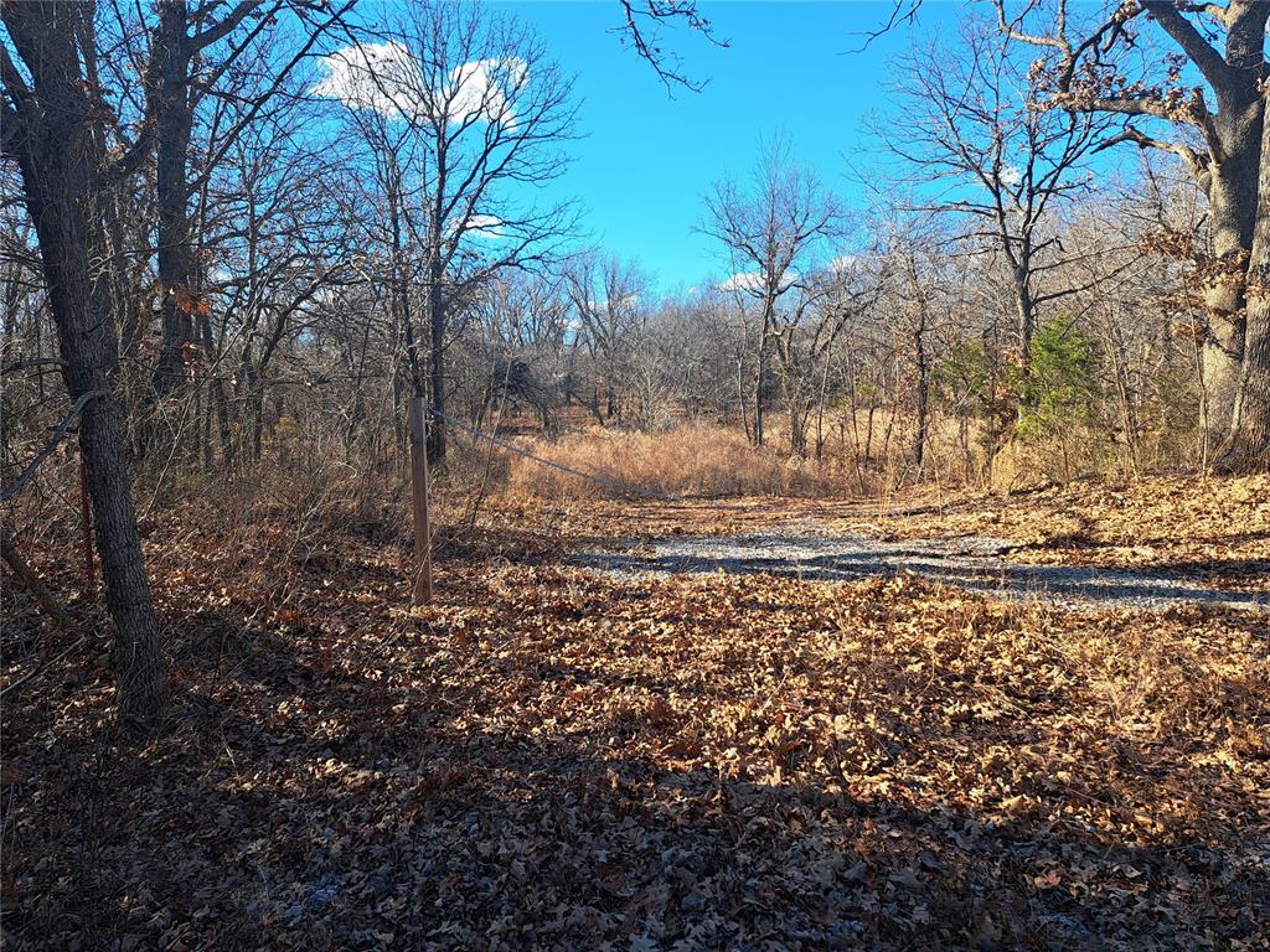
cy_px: 476
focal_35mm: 24
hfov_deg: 71.6
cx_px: 635
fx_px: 881
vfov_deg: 56.8
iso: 50
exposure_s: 1/444
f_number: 1.8
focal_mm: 5.23
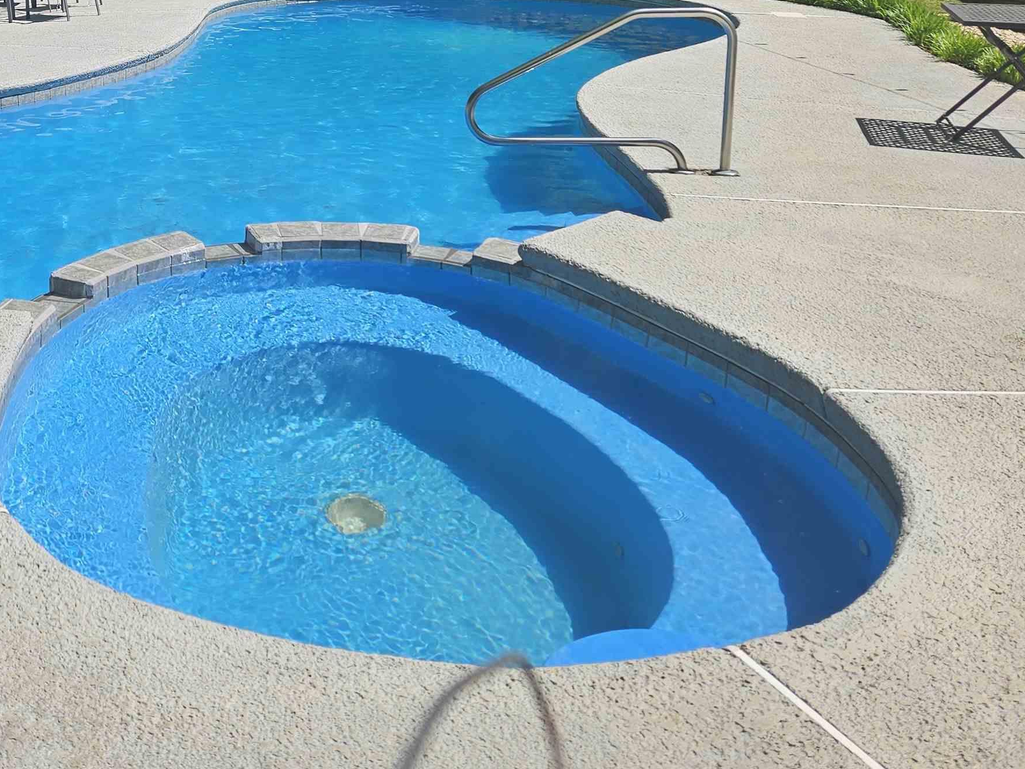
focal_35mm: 40
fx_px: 1185
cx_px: 193
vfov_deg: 34.4
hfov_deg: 44.3
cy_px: 110
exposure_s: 1/2204
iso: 25
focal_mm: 5.4
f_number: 1.8
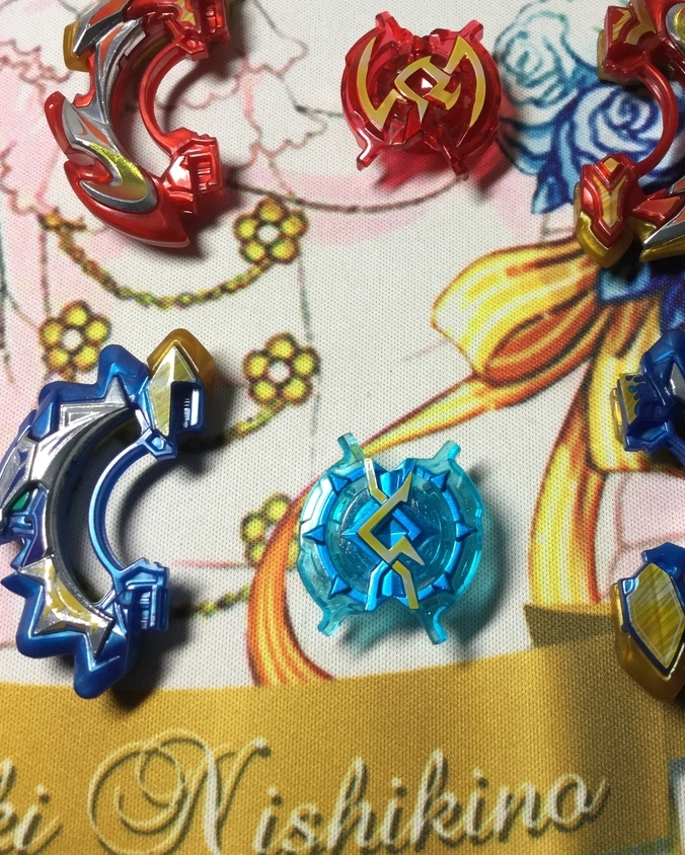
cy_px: 326
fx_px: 1089
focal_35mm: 43
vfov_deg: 42.6
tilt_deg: -68.9
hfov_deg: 34.7
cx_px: 431
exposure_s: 1/40
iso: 25
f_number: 2.4
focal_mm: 3.3
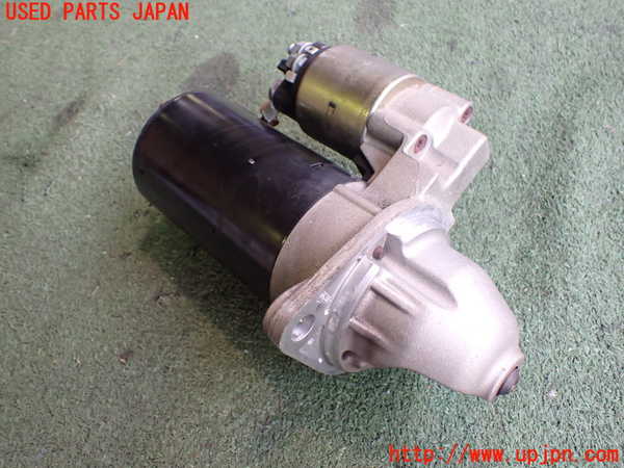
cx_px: 312
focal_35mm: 30
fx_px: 541
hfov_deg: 60.0
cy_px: 234
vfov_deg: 46.8
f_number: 2.3
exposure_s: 1/125
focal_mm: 5.4
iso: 500
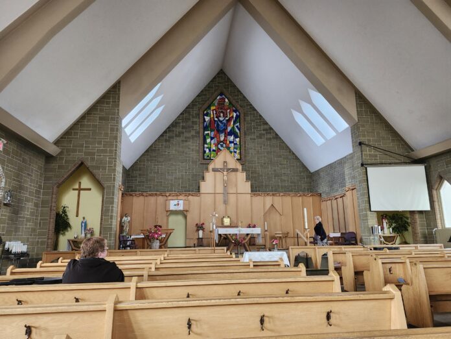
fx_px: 300
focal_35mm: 23
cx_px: 226
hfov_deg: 73.9
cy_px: 170
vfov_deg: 58.9
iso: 500
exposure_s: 1/120
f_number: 1.8
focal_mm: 5.54
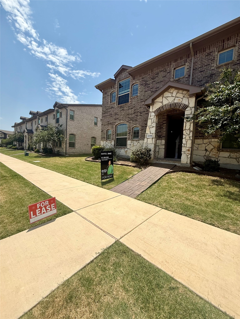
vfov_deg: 102.1
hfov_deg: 85.7
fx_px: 129
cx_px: 120
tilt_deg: -2.1
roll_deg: -3.4
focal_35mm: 14
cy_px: 160
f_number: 2.2
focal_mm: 2.22
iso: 50
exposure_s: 1/3891
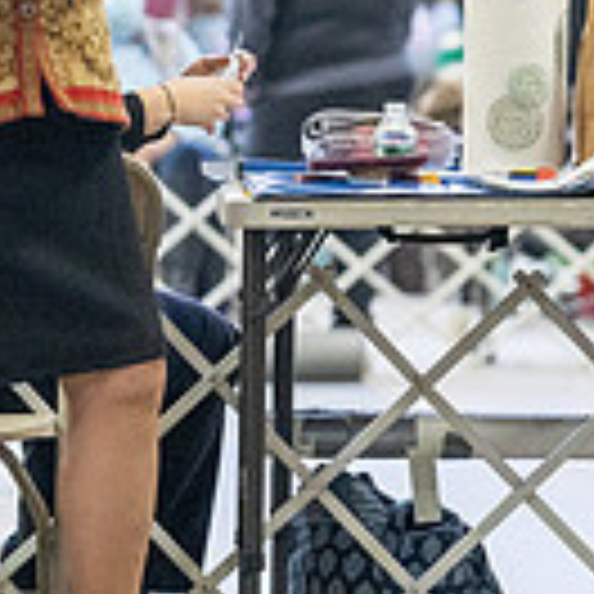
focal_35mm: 452
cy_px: 196
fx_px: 8775
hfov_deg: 3.8
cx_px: 1292
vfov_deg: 3.9
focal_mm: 121
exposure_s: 1/320
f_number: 3.5
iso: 6400
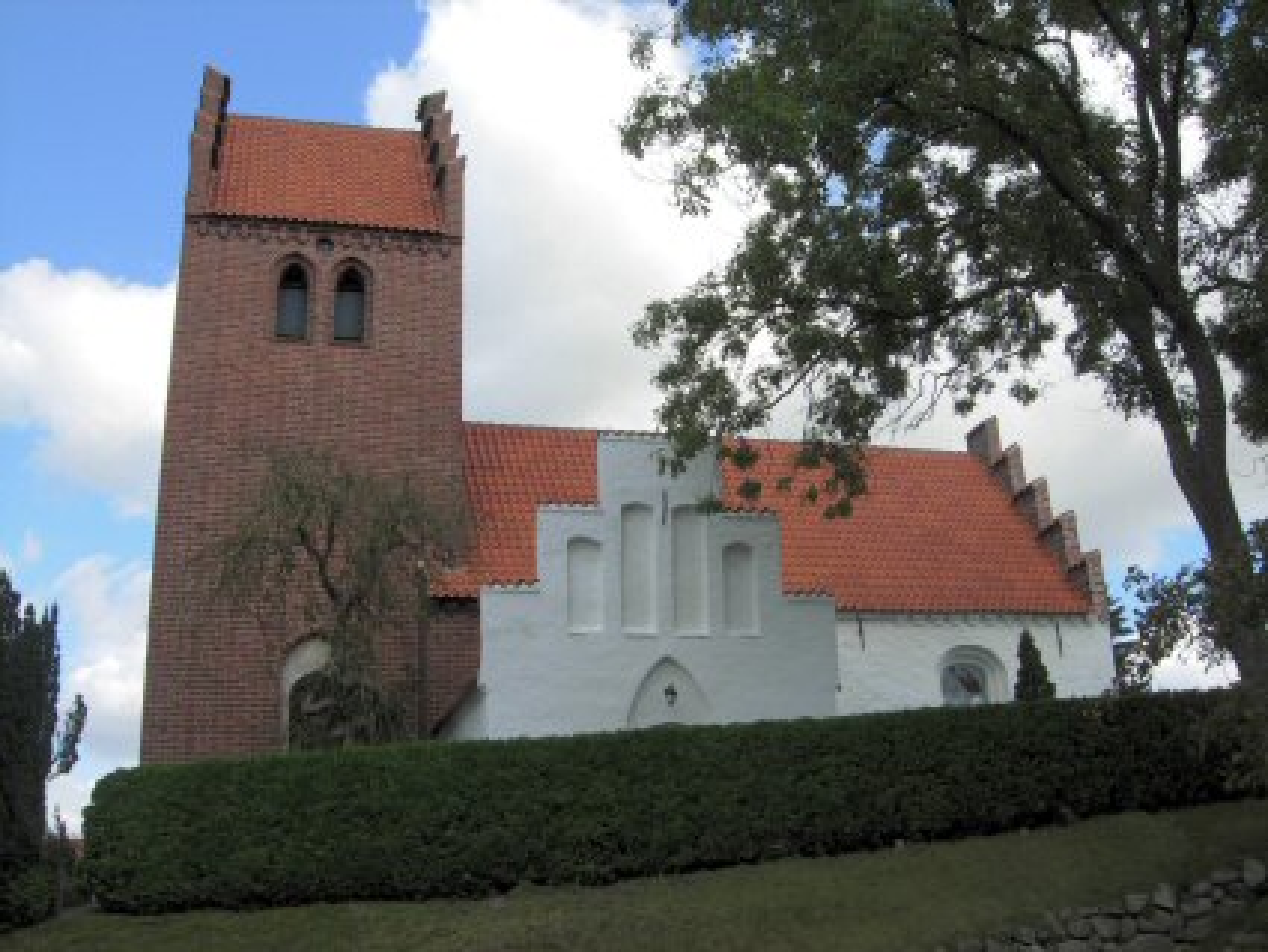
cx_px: 634
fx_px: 1319
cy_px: 476
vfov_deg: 39.7
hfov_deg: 51.3
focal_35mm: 36
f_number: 5.4
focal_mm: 7.5
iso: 50
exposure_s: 1/242
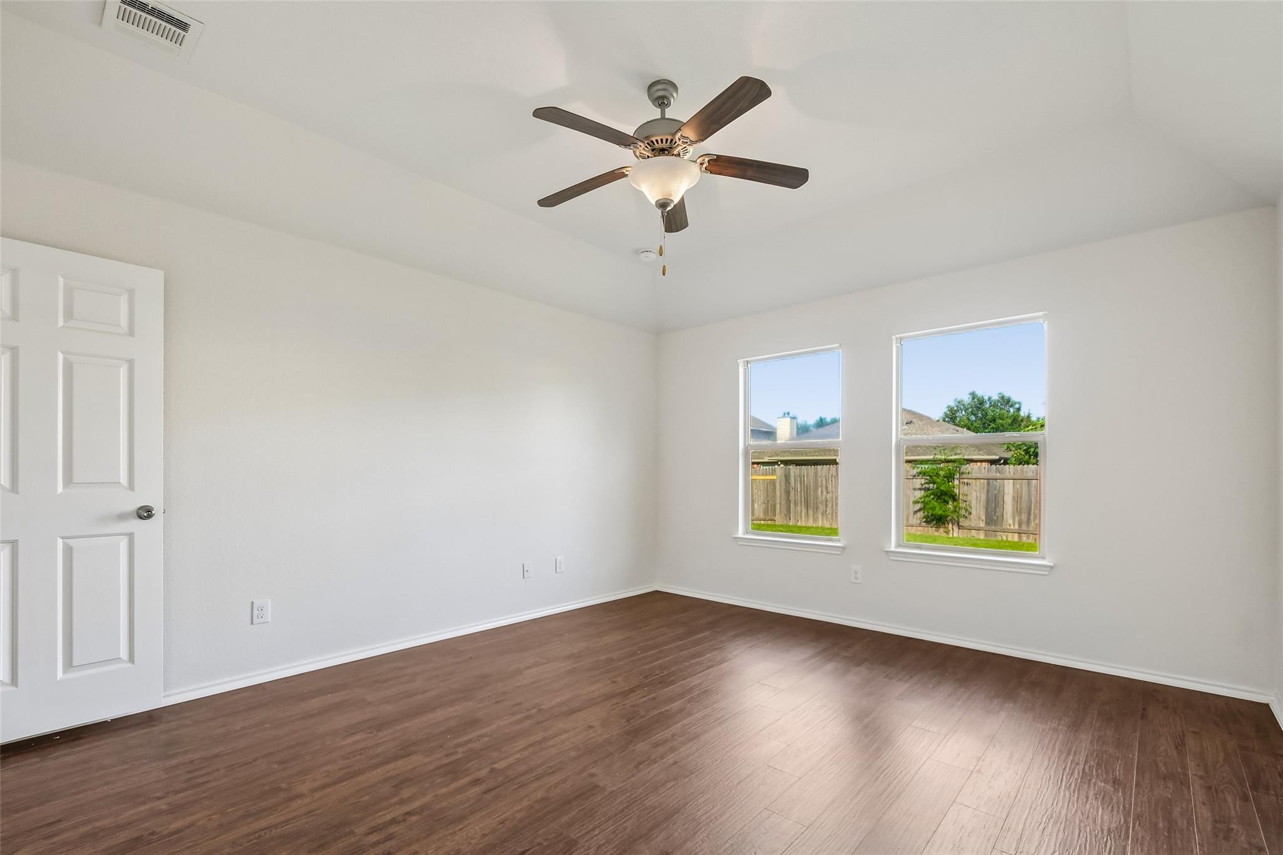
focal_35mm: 15
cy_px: 428
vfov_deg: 77.3
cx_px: 642
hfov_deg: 100.4
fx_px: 535
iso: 400
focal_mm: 10
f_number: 8
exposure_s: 1/80
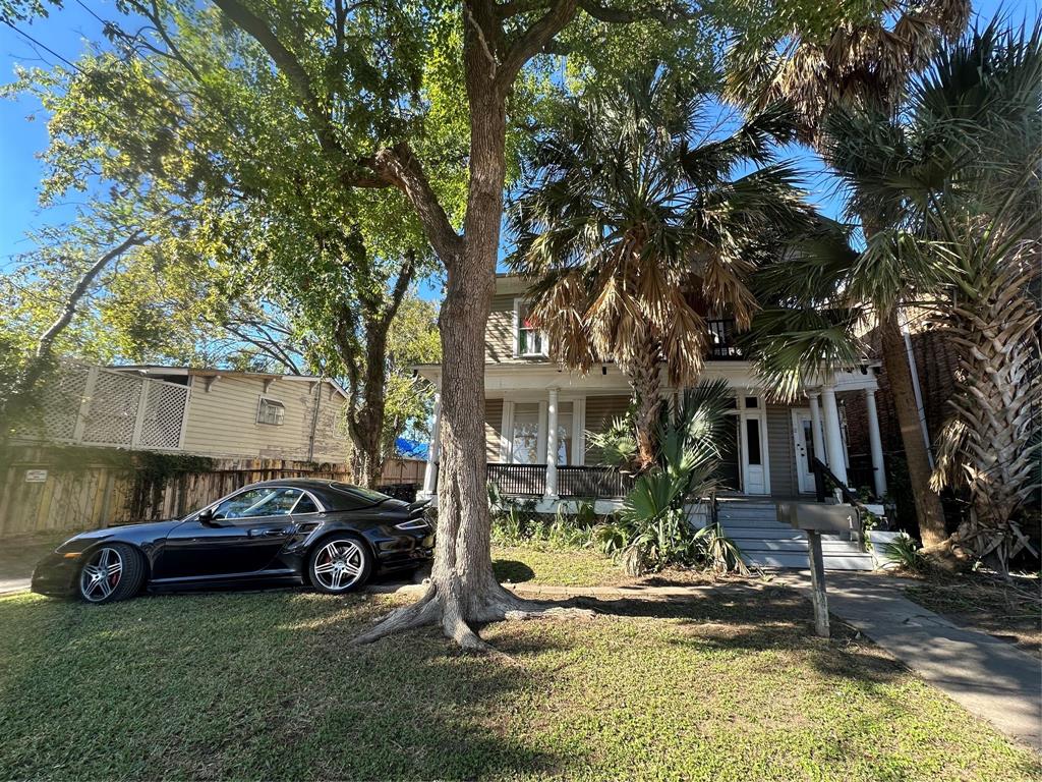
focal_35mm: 14
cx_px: 521
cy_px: 391
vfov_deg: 85.7
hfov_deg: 102.1
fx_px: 421
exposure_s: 1/335
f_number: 2.2
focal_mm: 2.22
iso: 40
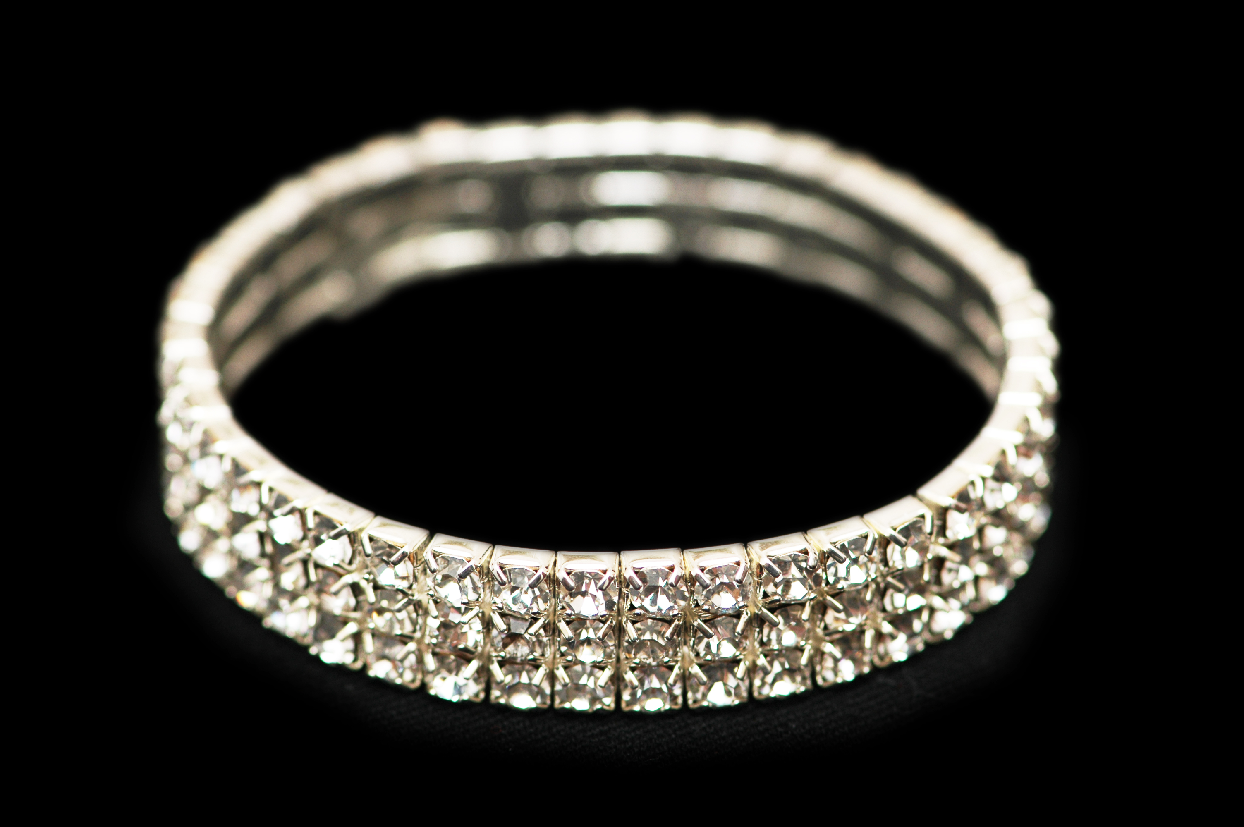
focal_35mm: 158
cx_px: 622
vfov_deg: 8.7
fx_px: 5438
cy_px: 414
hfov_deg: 13.1
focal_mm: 105
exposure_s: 1/60
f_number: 5.6
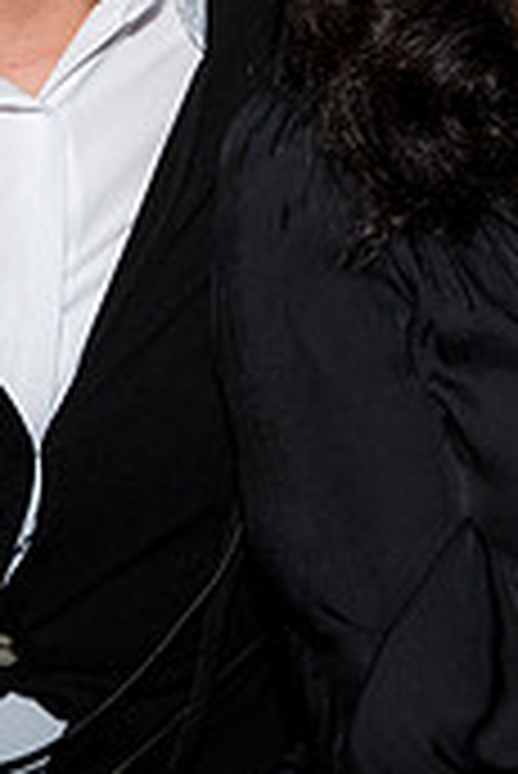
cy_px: 79
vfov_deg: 14.2
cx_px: 440
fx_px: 3080
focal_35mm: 143
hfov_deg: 9.6
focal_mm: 36
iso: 800
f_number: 5
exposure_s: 1/125
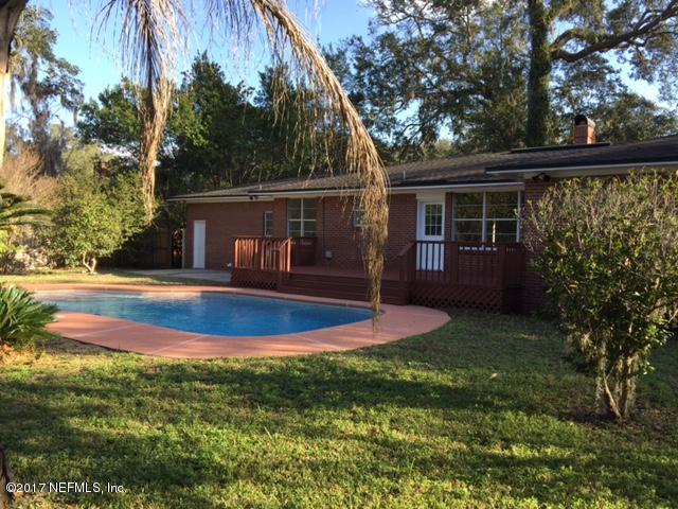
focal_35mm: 29
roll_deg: -1.4
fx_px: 568
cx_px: 339
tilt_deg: -0.1
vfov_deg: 48.2
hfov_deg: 61.7
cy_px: 254
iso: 32
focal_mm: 4.15
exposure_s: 1/455
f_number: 2.2
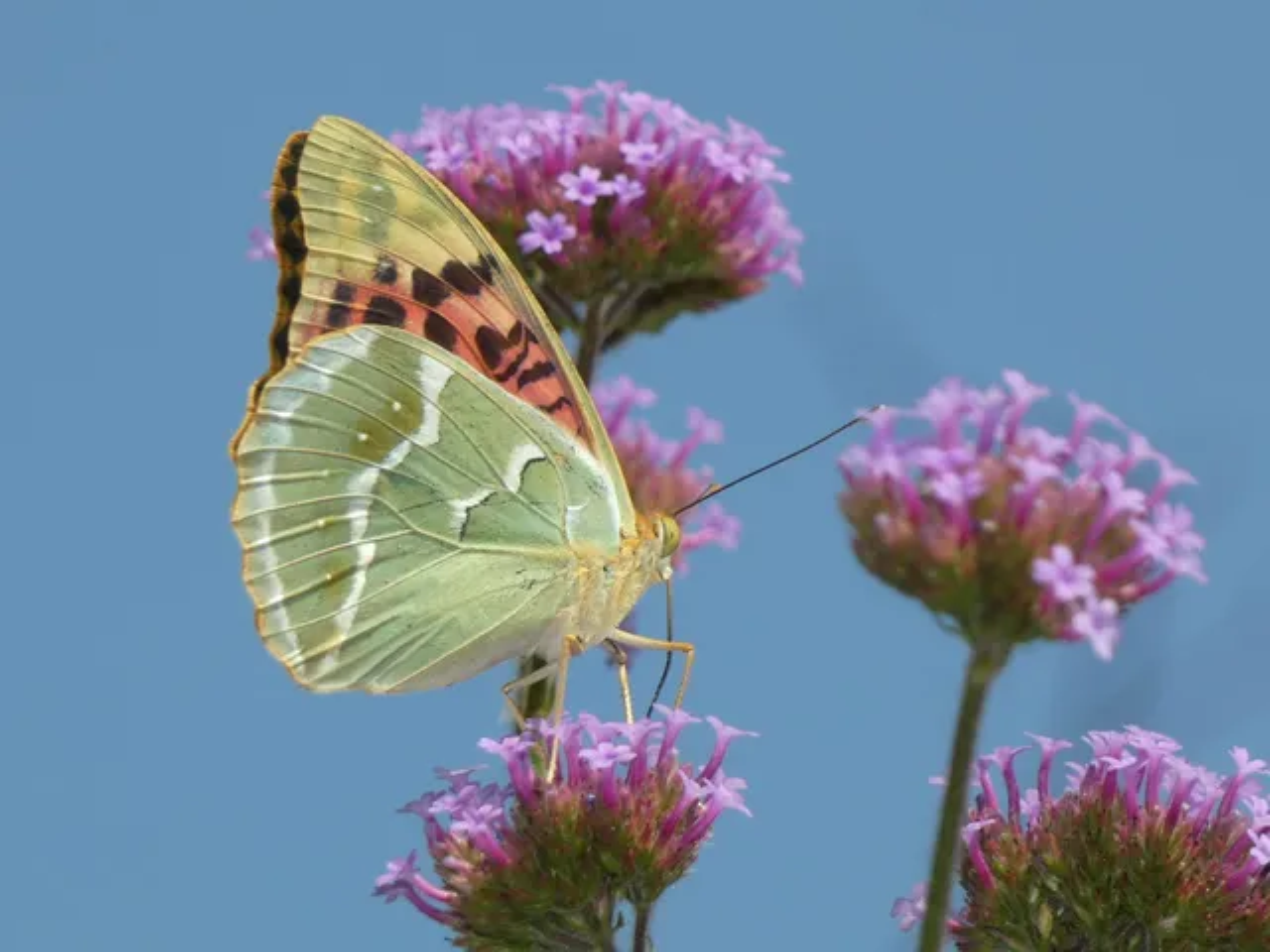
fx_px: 12841
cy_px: 476
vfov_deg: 4.2
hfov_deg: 5.7
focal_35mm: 350
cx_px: 635
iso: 80
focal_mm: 62.7
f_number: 5.6
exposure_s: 1/400
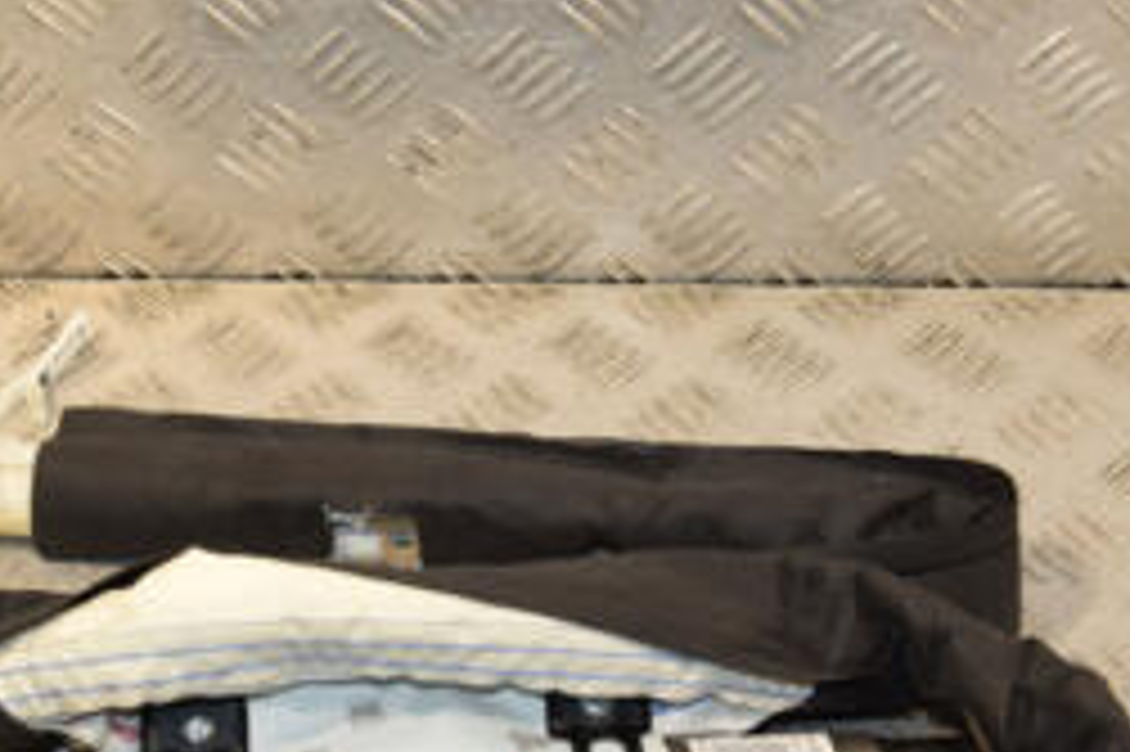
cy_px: 428
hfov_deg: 23.6
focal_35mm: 86
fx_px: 2698
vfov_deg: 15.9
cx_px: 441
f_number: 7.1
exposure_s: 1/200
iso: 800
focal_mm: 24
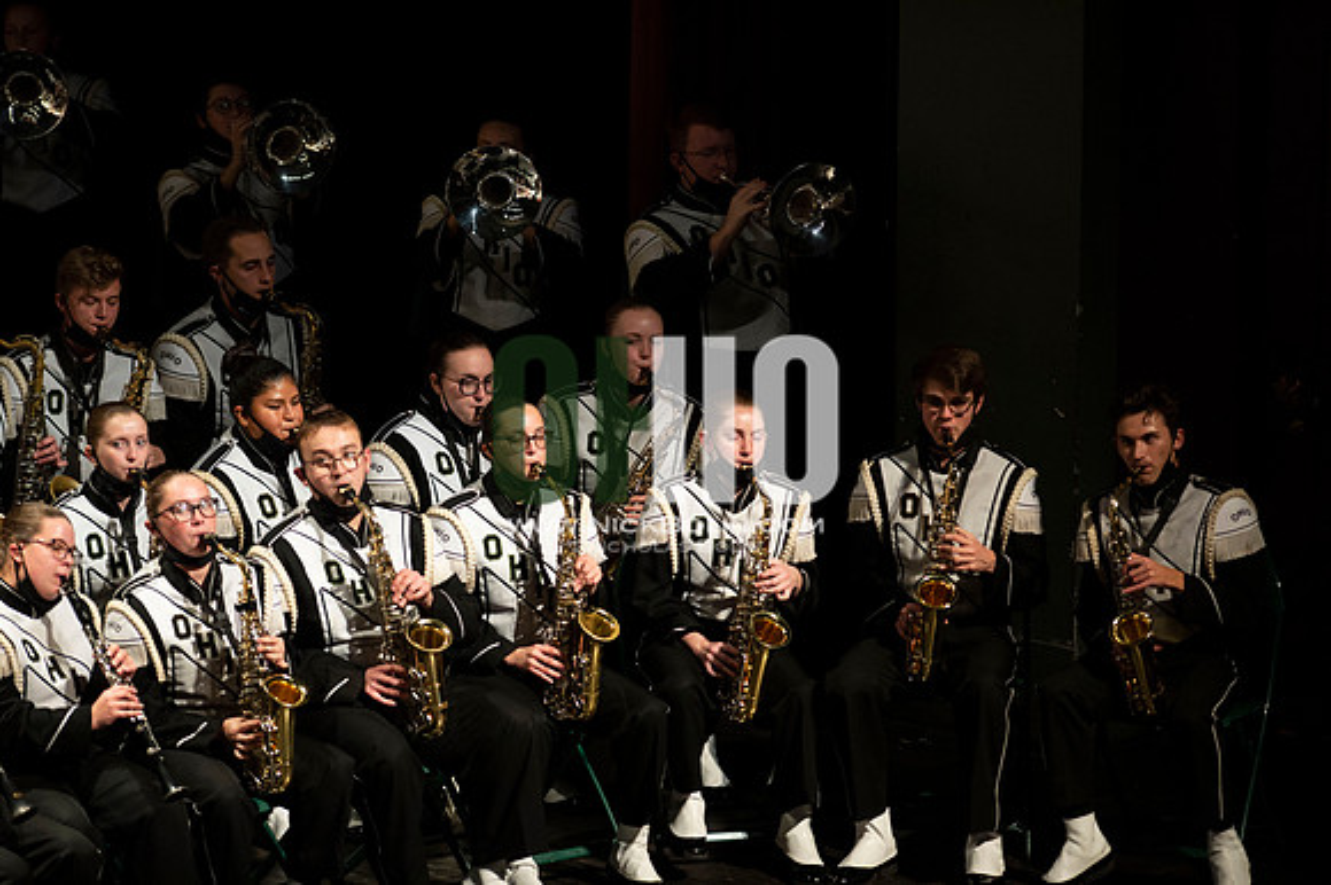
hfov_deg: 6.9
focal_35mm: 300
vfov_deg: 4.6
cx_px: 666
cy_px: 442
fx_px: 11085
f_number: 2.8
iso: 3200
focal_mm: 300
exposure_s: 1/500
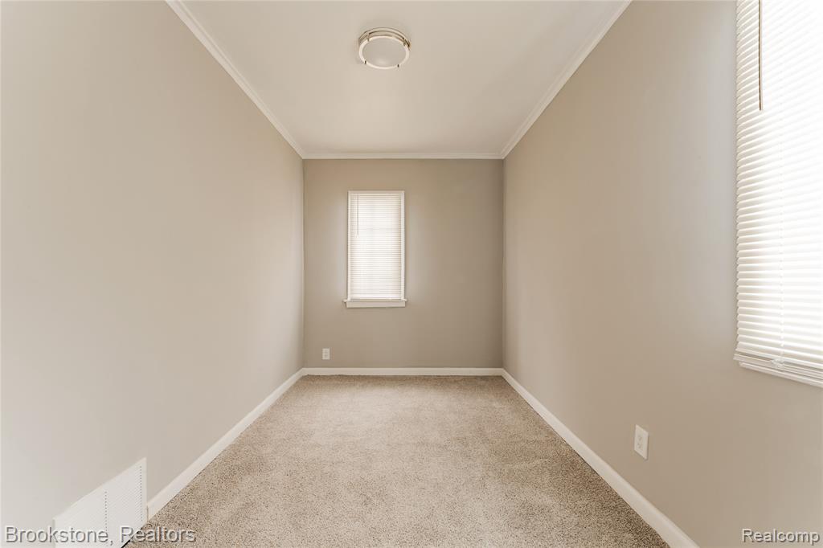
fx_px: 320
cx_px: 412
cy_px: 274
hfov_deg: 104.3
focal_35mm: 14
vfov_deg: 81.2
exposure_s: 2
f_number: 18
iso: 250
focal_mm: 14
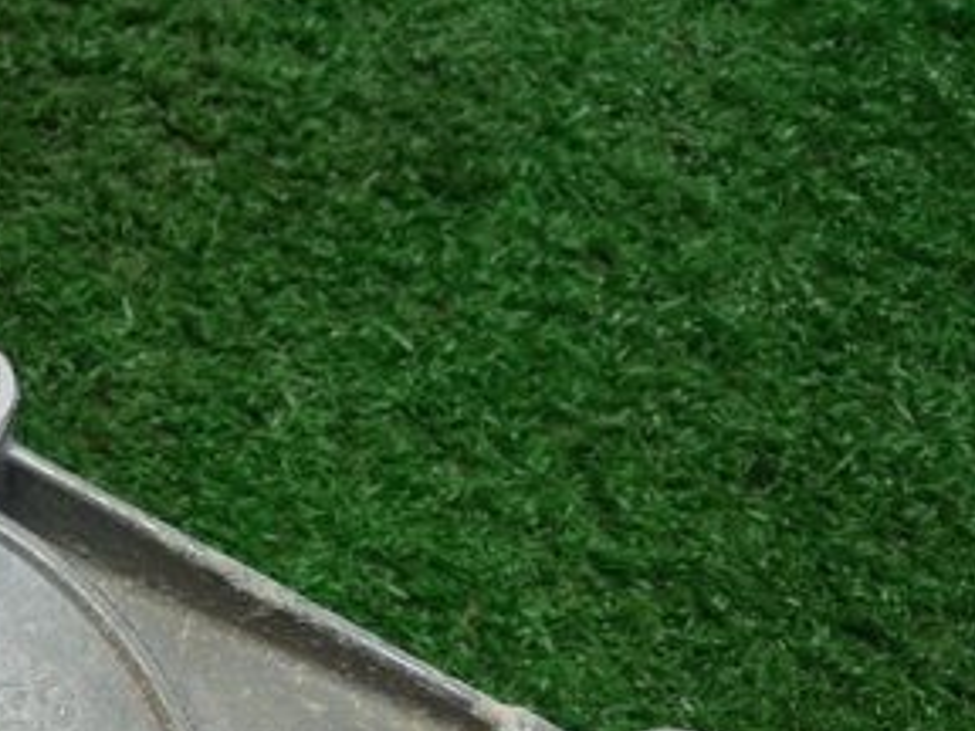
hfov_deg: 29.0
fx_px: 1690
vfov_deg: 23.0
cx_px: -105
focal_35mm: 60
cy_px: 800
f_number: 2.2
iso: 184
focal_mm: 3.79
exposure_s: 1/33.3
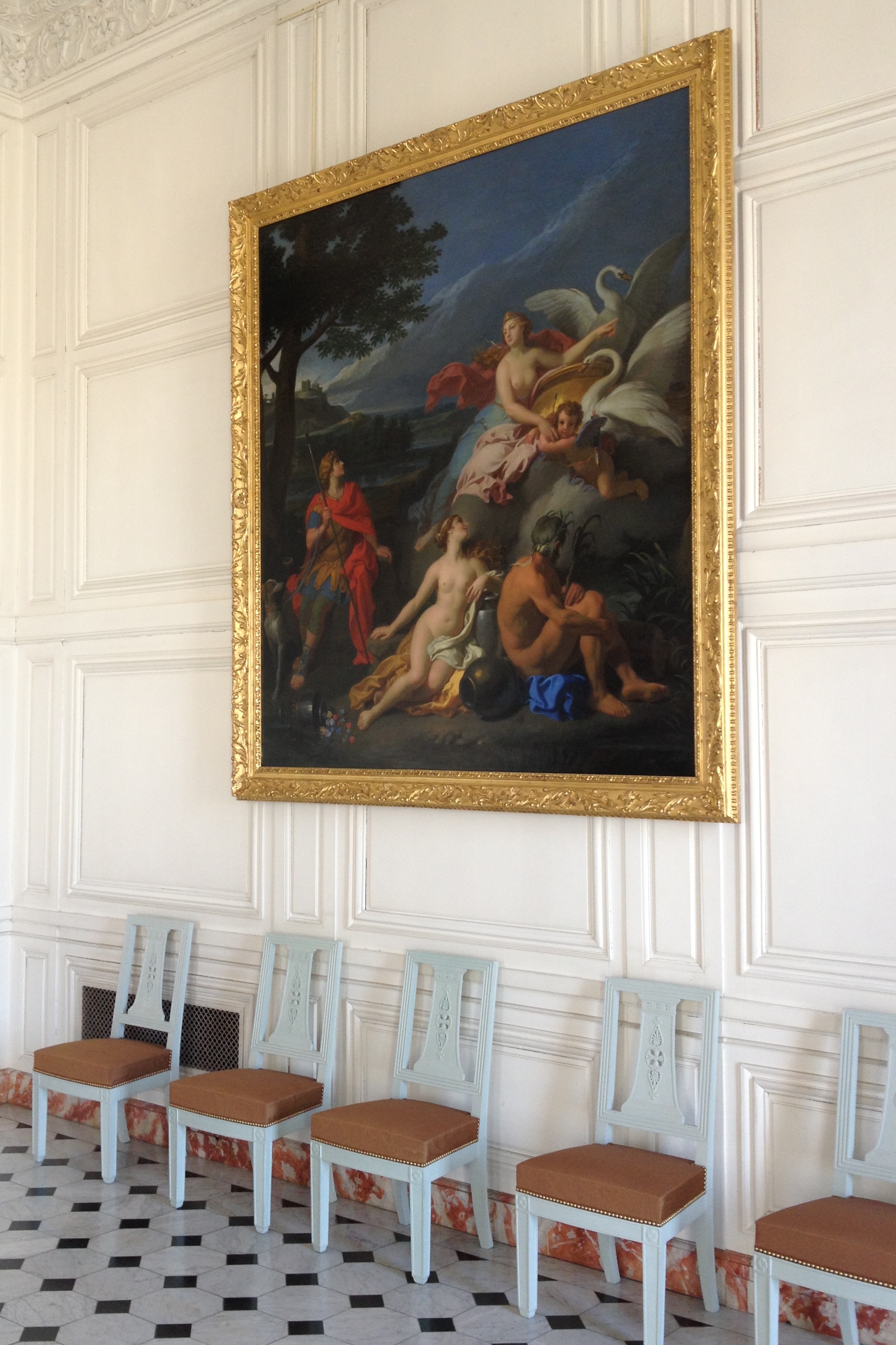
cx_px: 349
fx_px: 1568
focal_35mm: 42
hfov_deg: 31.8
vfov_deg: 46.4
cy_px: 677
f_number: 2.4
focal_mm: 4.28
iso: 64
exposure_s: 1/20
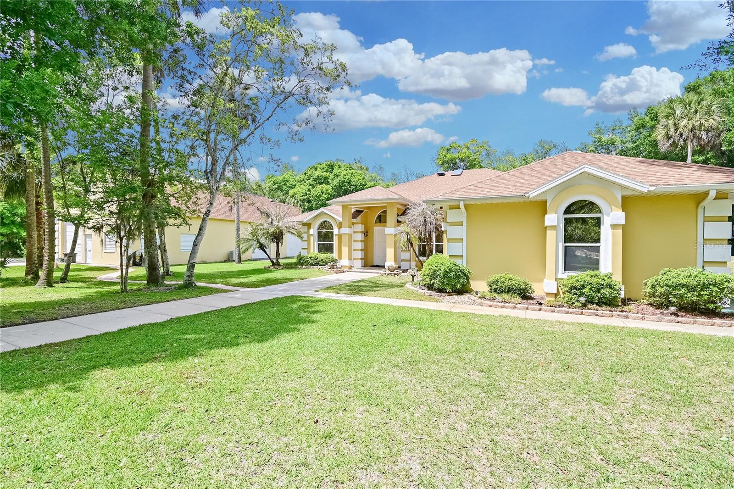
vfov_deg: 77.3
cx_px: 367
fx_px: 306
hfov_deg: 100.4
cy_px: 244
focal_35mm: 15
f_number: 9
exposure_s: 1/320
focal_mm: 10
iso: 200
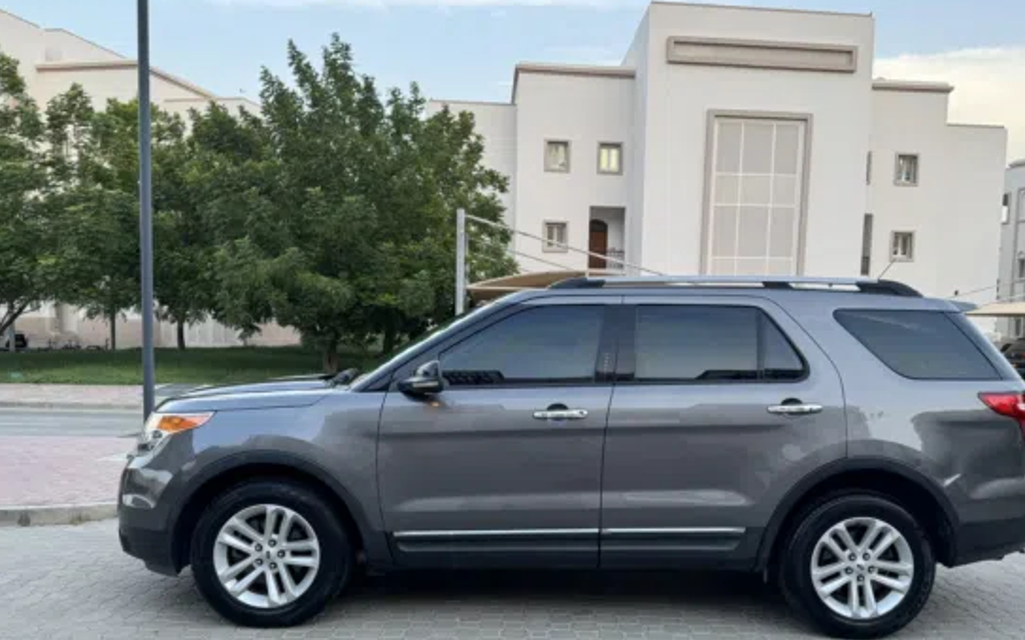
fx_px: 838
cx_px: 551
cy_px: 398
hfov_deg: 62.8
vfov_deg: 41.5
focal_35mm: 30
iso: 64
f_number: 1.78
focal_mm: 6.76
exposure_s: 1/217
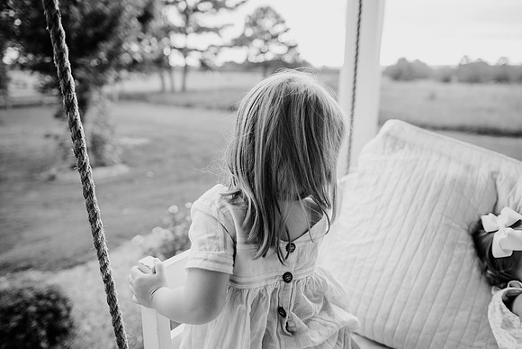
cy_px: 174
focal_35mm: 24
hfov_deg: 73.7
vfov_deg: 53.2
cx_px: 261
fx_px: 348
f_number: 2.5
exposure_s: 1/400
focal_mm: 24
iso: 250
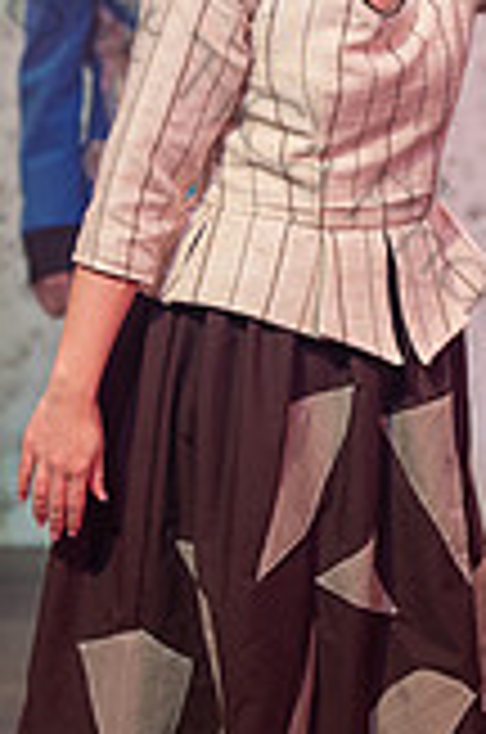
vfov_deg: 7.8
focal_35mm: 263
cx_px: 340
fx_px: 5348
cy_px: 180
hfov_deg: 5.2
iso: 1000
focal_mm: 95
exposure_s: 1/250
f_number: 2.8
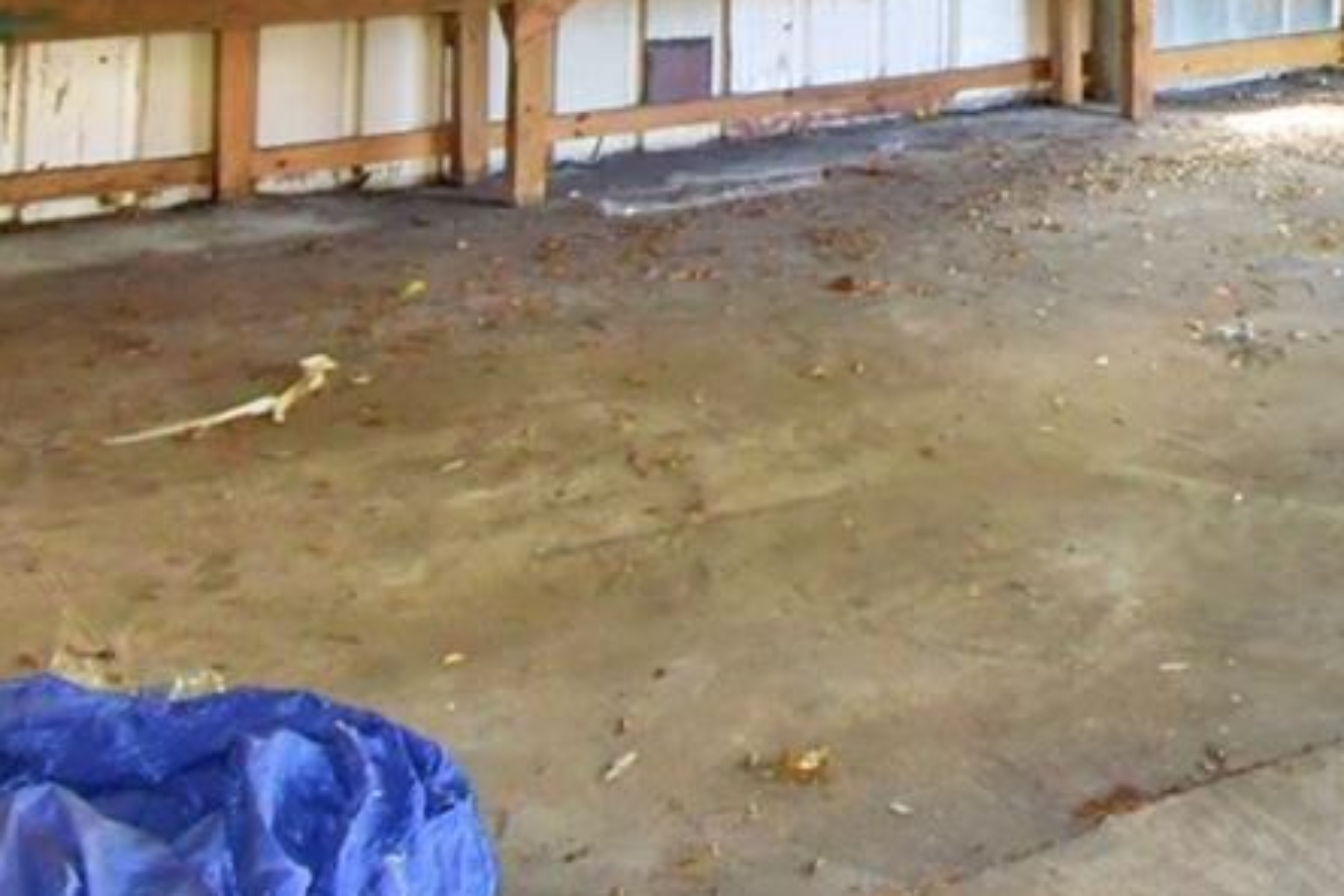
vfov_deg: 22.0
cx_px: 1495
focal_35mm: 54
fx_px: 2016
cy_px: -333
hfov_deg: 32.3
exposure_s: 1/30
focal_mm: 10
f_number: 4.5
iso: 1000
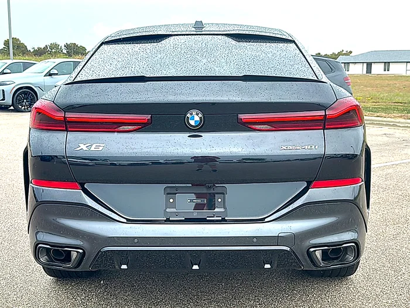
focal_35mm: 39
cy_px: 154
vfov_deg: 36.8
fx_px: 462
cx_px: 205
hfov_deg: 47.9
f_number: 1.78
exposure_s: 1/1307
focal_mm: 6.86
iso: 80
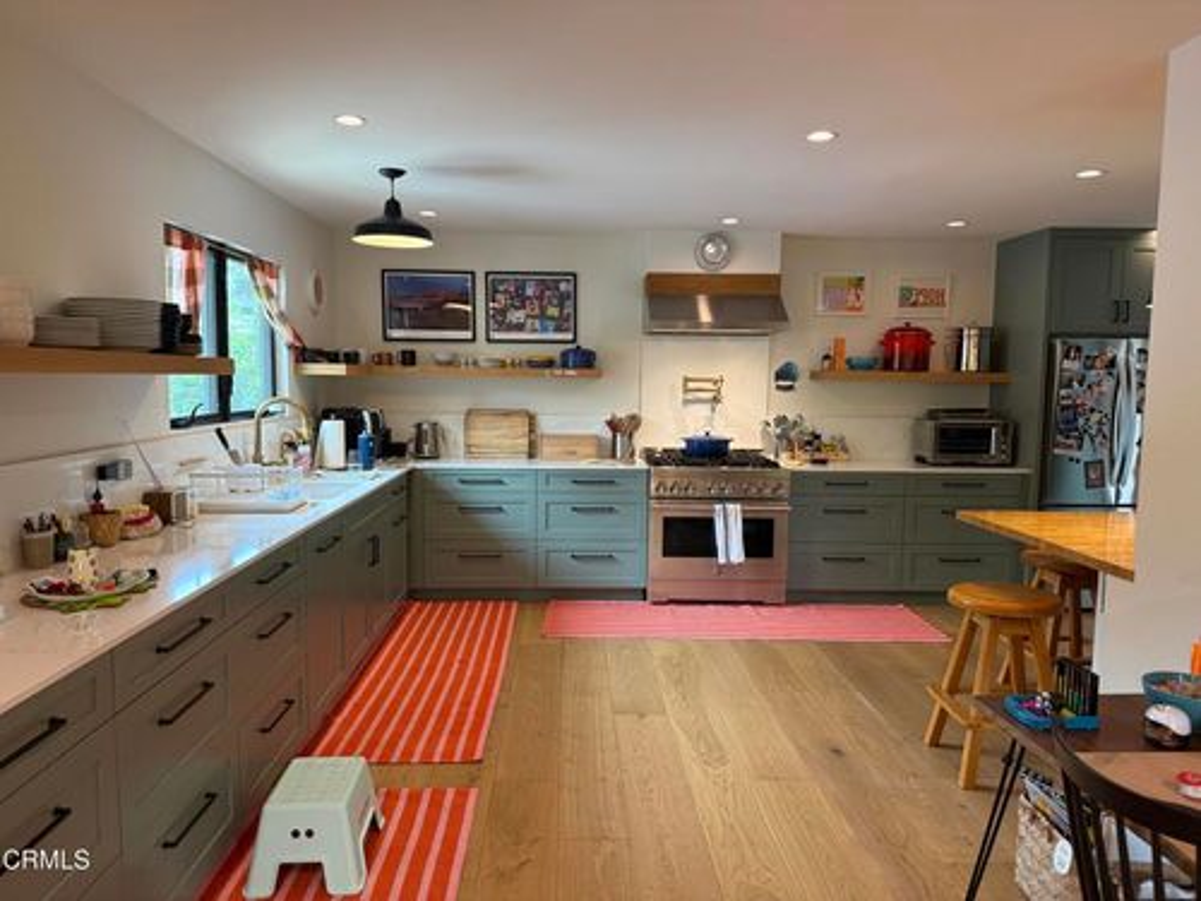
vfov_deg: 56.8
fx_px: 833
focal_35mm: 24
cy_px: 450
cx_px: 600
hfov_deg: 71.6
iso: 200
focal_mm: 6.76
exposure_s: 1/60
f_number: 1.78
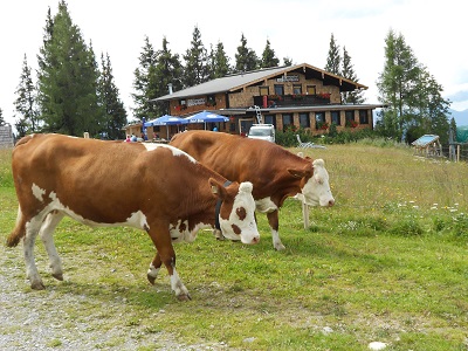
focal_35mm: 43
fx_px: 581
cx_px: 234
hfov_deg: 43.9
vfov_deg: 33.6
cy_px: 176
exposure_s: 1/250
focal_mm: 7.7
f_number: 4.2
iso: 80
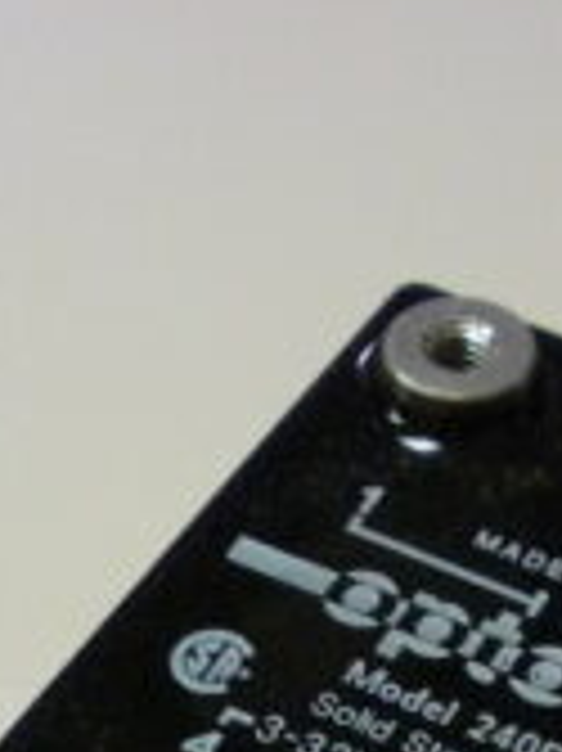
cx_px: 373
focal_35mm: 104
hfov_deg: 14.2
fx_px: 2254
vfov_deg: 17.6
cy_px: 995
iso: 400
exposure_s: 1/30
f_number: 3.3
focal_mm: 5.2
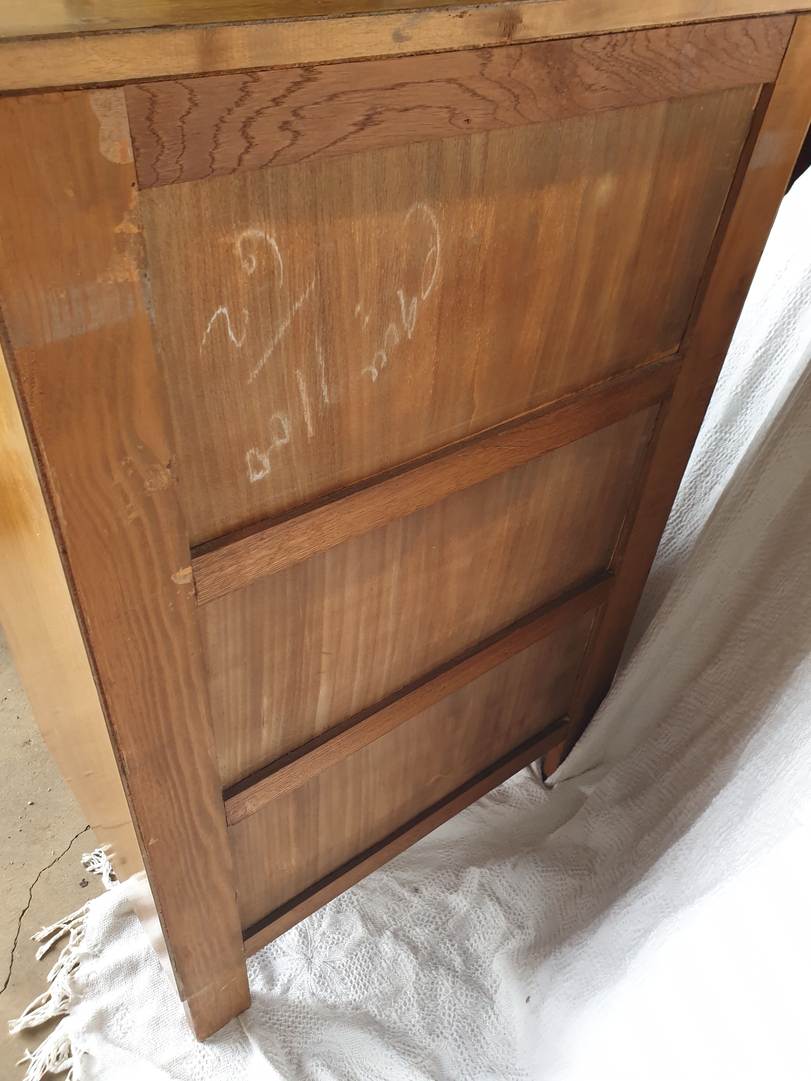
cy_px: 540
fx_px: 812
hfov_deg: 53.1
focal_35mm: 26
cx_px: 406
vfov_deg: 67.3
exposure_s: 1/50
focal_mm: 4.3
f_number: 2.4
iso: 125
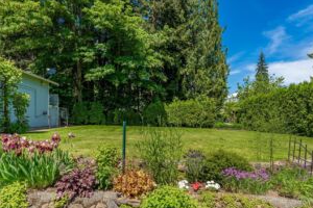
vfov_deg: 61.6
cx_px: 156
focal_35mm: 20
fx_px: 174
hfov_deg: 84.0
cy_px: 120
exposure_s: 1/160
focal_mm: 15
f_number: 7.1
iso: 100
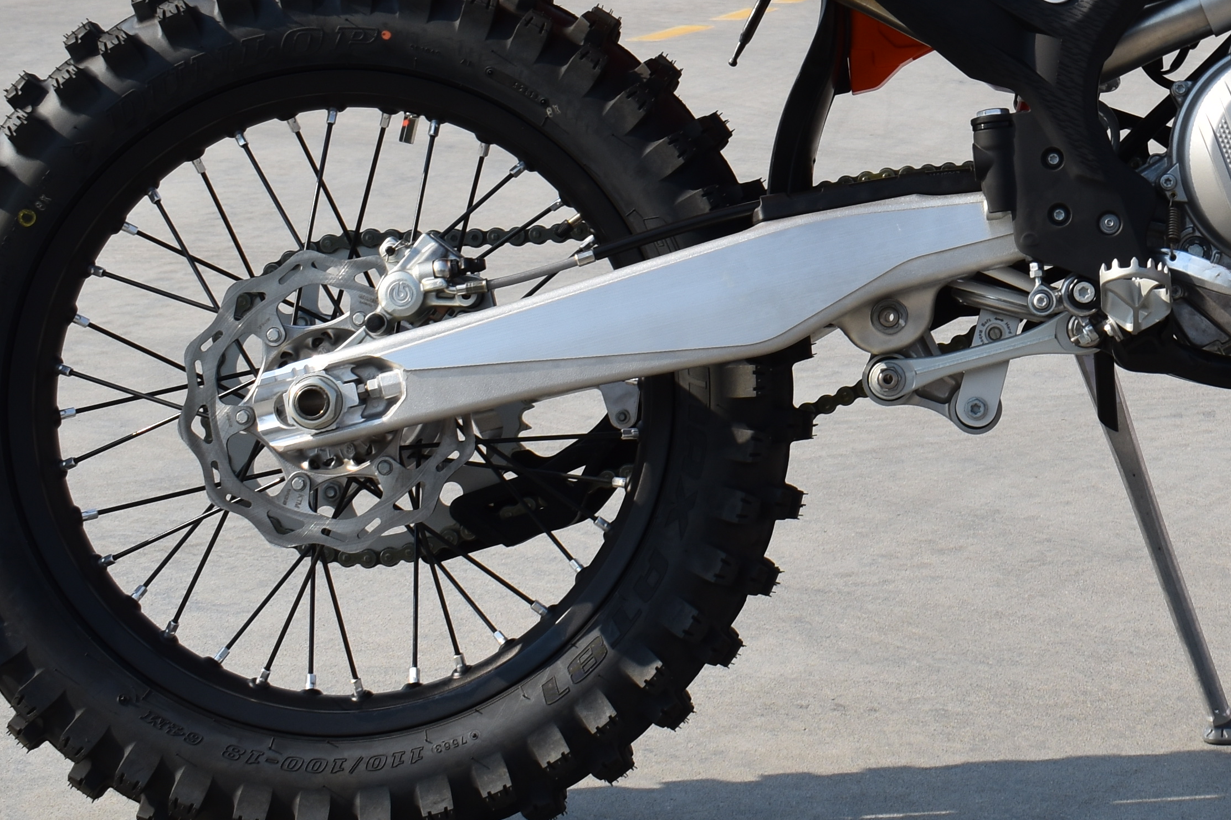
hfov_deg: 18.2
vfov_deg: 12.3
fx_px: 3739
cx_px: 1254
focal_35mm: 109
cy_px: -60
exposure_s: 1/320
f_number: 9
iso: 100
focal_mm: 27
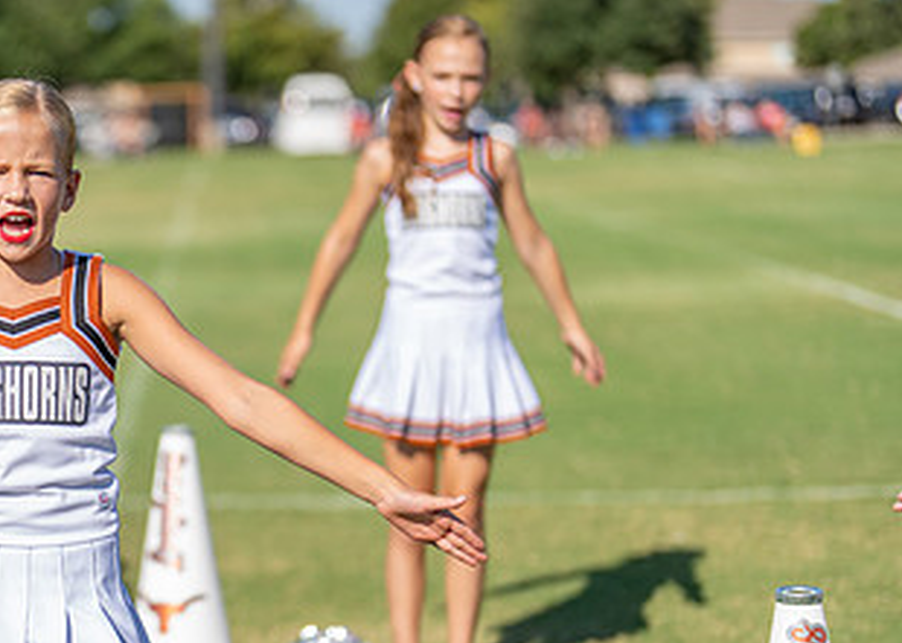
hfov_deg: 19.9
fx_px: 2509
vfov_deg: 14.6
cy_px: 460
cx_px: 70
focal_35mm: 98
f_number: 1.2
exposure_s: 1/8000
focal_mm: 50
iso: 100
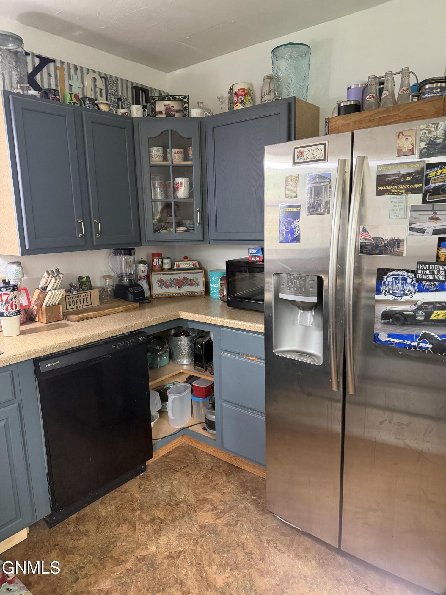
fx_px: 412
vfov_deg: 71.6
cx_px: 223
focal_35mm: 24
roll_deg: +1.5
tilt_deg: -11.5
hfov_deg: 56.8
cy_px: 298
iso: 640
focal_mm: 6.76
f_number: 1.78
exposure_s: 1/60
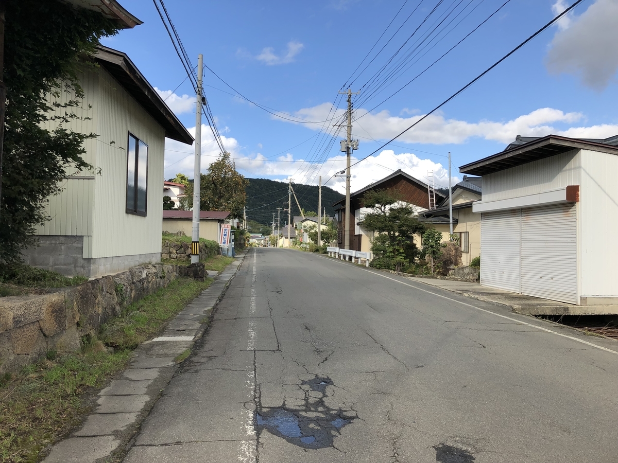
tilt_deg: +2.5
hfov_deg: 63.4
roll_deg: -0.2
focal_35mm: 28
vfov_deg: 49.7
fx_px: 500
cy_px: 232
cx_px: 309
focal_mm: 3.99
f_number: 1.8
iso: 20
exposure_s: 1/1429
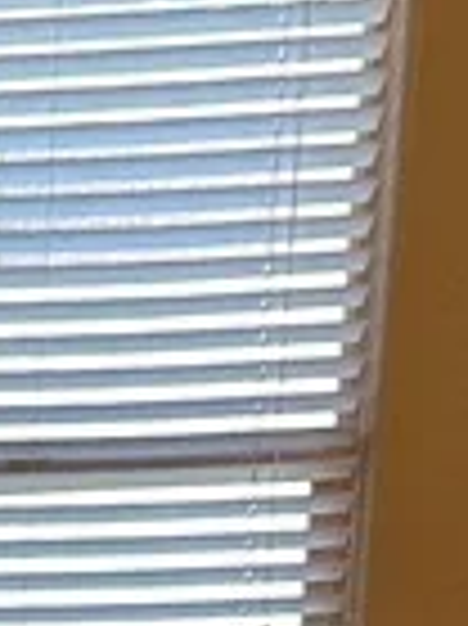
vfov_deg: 10.1
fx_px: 3196
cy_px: 1387
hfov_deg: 7.1
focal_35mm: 177
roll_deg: +2.4
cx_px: -1143
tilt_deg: -16.7
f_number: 1.78
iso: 250
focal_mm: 6.86
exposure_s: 1/60
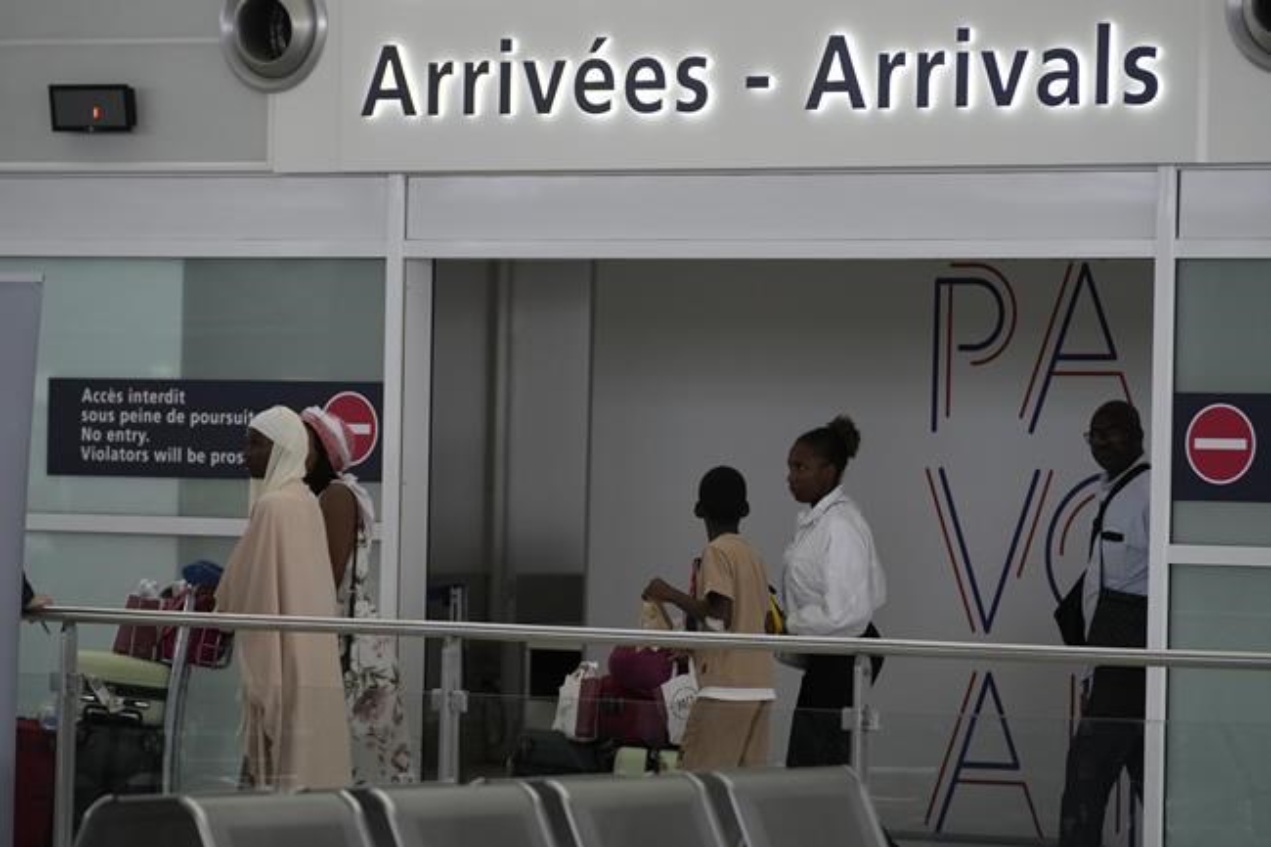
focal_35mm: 201
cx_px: 636
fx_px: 7094
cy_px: 424
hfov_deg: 10.2
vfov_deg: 6.8
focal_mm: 134
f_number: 2.8
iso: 1600
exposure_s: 1/1000
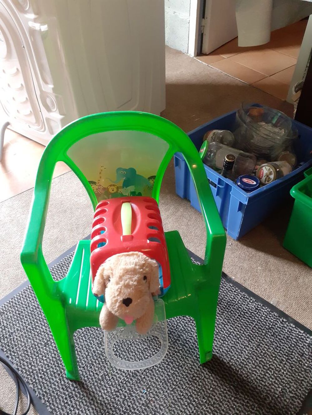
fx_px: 324
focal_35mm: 27
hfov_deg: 51.4
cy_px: 208
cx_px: 156
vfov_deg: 65.3
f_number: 1.9
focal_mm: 3.6
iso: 250
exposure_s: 1/50
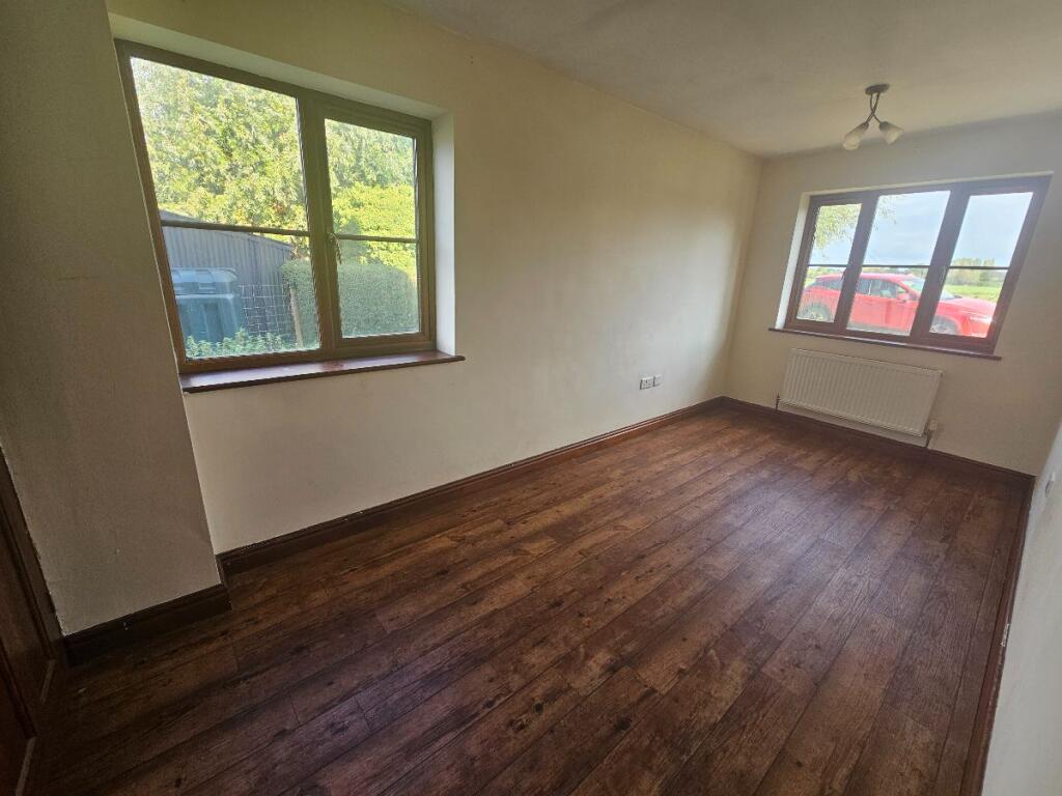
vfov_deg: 89.9
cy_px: 398
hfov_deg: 106.2
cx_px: 531
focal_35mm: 13
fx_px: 399
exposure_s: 1/60
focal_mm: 2.2
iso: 50
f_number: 2.2
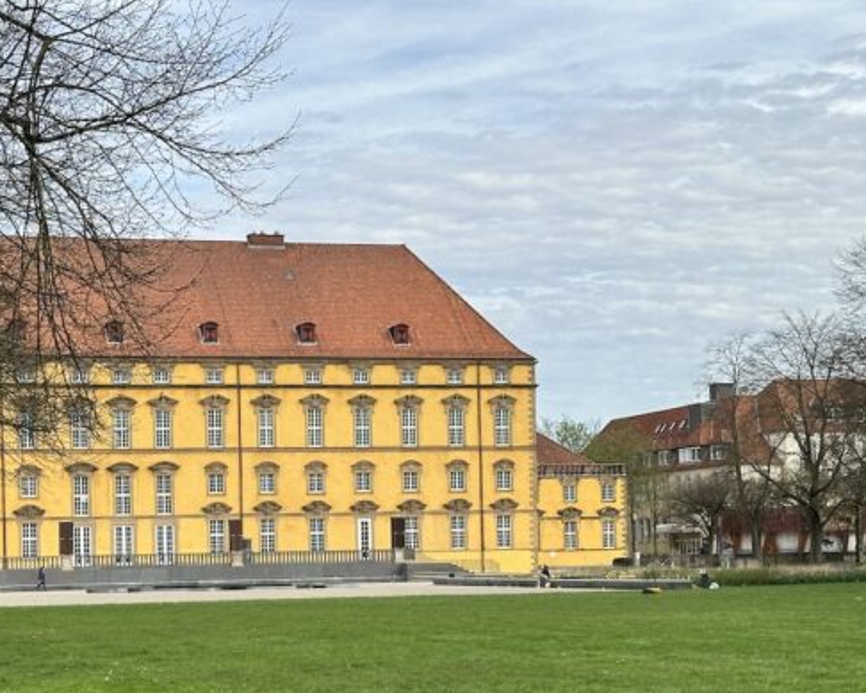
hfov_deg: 25.6
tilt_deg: +1.5
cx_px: 274
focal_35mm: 74
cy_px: 470
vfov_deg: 20.6
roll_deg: +1.4
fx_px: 1897
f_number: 1.78
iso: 64
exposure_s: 1/2732
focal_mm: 6.86
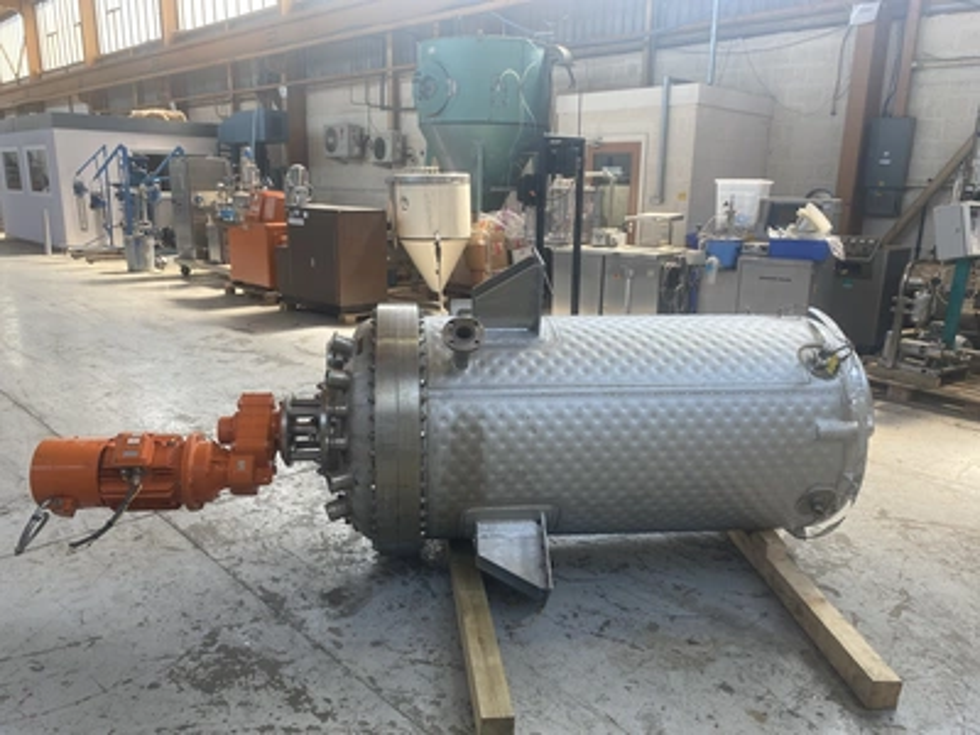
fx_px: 736
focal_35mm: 26
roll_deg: -0.7
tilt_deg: -13.5
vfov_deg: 53.1
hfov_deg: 67.3
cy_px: 368
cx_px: 490
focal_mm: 4.25
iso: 40
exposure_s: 1/122
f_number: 1.8
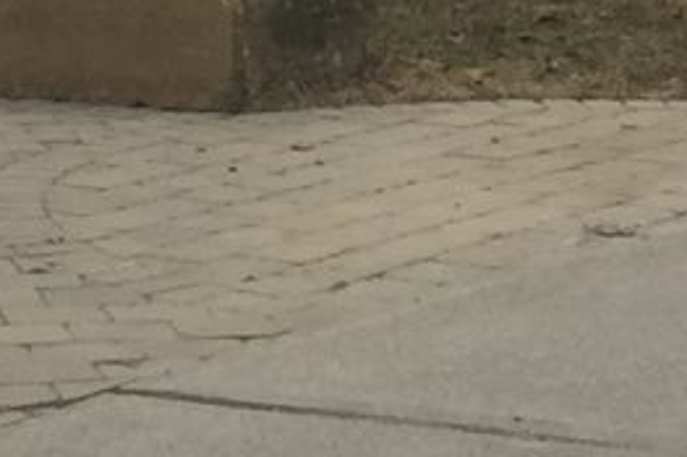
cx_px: 240
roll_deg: -1.0
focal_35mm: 235
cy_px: -629
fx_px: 4482
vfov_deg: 5.6
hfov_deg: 8.8
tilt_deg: +1.7
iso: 32
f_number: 2.2
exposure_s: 1/1582
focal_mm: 4.15
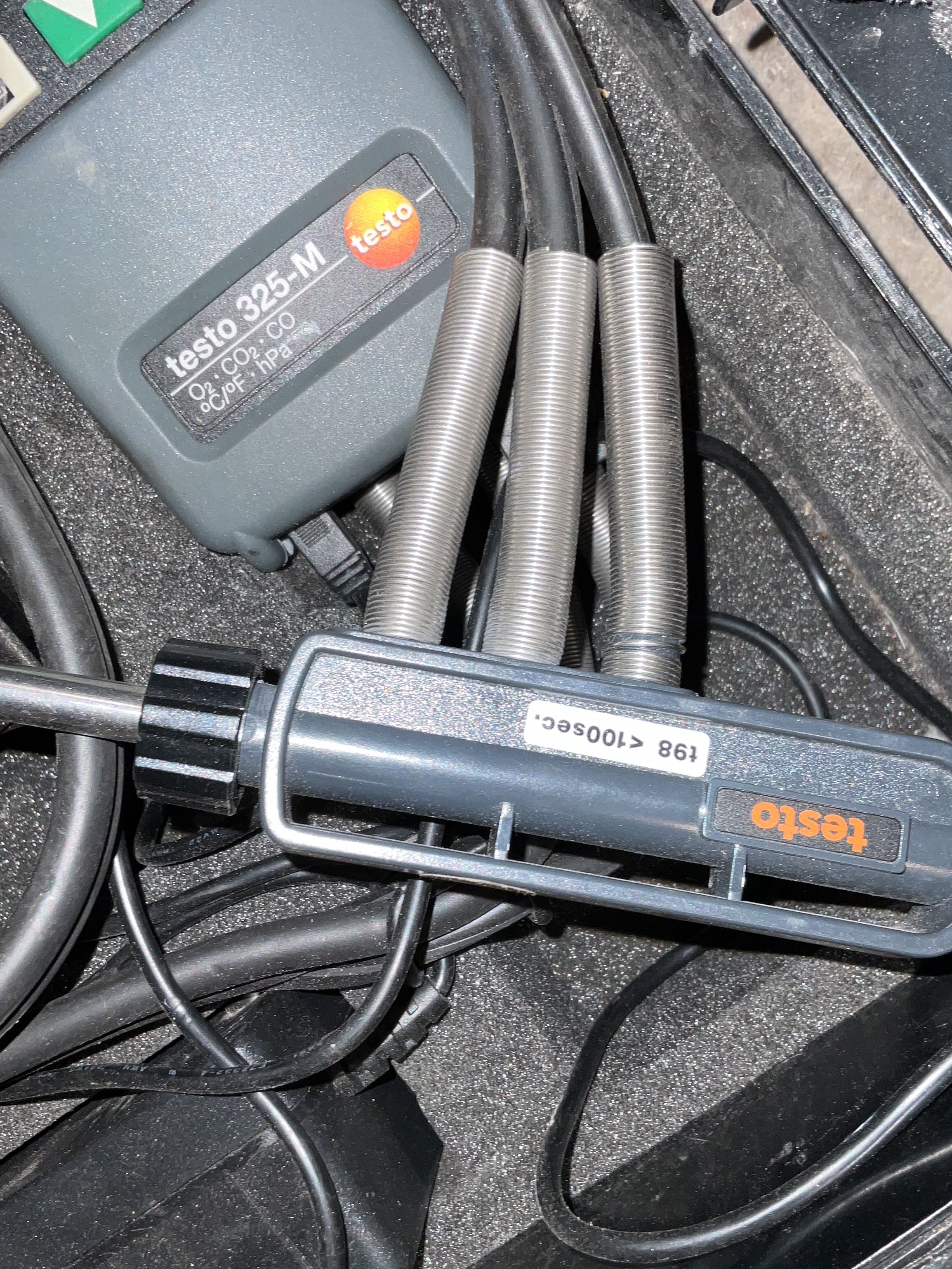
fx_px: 1393
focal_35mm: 38
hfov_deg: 37.7
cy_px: 660
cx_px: 459
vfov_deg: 49.0
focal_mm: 3
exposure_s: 1/44
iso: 16
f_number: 1.8
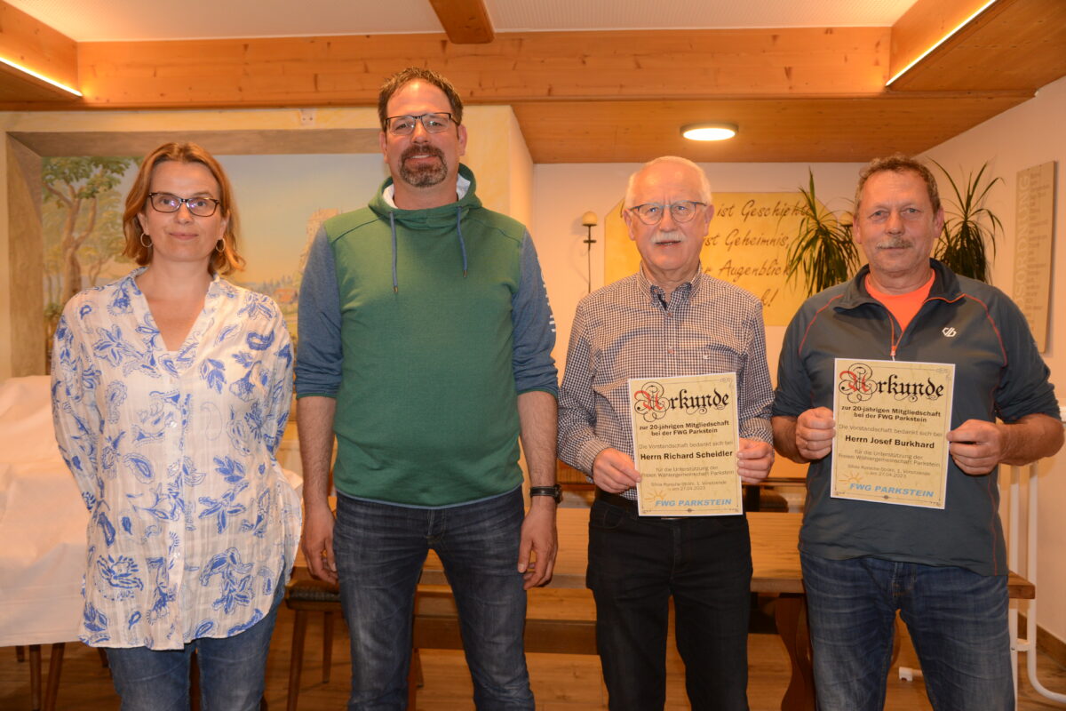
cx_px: 533
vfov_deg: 43.6
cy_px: 356
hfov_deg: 61.9
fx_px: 888
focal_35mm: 30
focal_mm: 30
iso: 1000
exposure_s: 1/60
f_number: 5
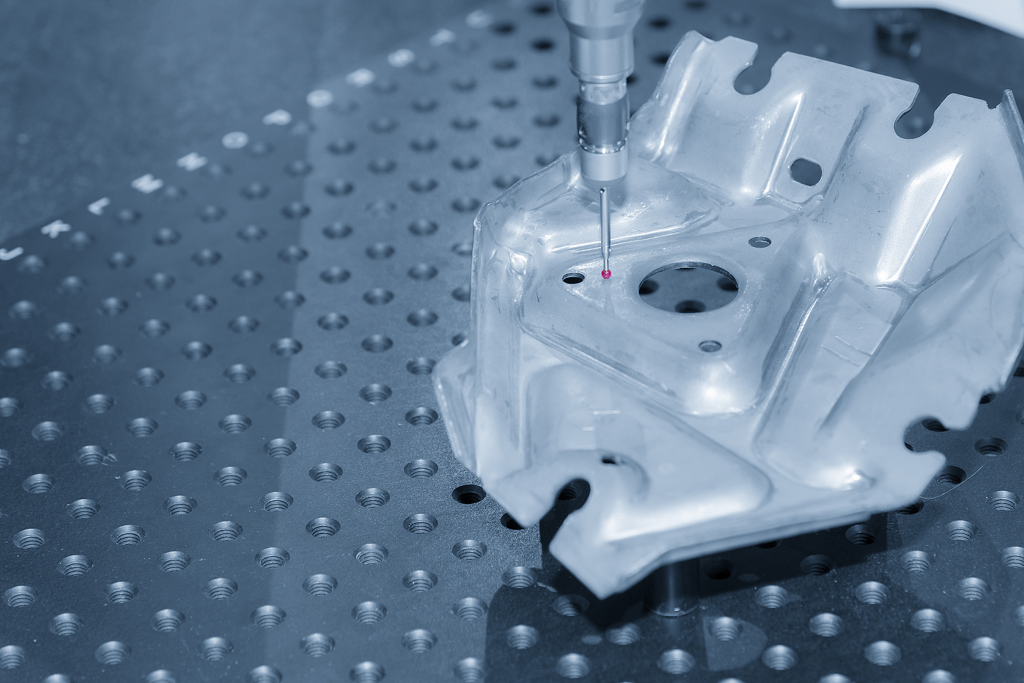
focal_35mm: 120
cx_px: 512
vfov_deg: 11.4
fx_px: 3414
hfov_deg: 17.1
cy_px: 342
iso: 1250
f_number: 5.6
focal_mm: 120
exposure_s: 1/50
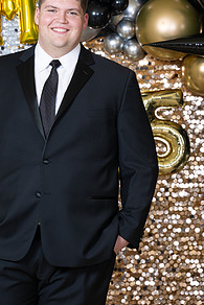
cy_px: 102
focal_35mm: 239
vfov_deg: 8.6
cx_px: 50
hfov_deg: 5.8
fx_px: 2029
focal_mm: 155
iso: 320
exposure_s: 1/100
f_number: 8
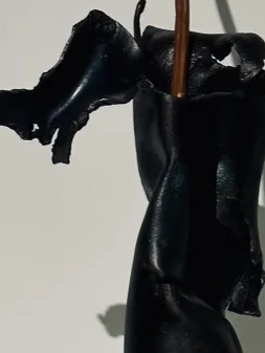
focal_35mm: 205
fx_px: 2091
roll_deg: +0.0
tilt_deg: +4.3
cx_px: 214
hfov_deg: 7.2
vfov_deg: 9.6
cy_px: 334
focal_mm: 6.86
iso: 125
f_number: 1.78
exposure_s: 1/50
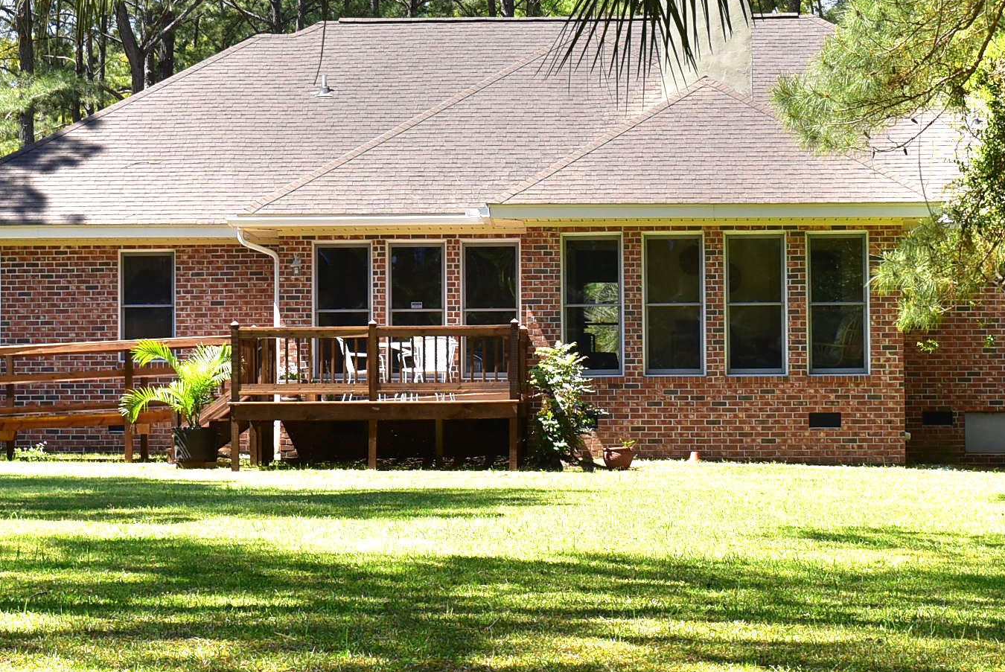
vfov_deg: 12.1
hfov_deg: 18.1
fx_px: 3158
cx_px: 494
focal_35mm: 113
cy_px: 246
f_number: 9
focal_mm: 34
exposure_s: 1/125
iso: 400
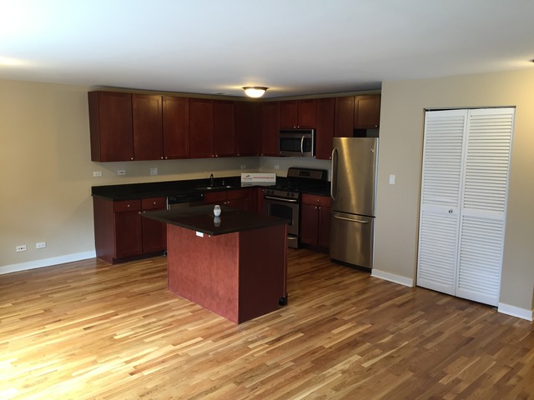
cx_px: 267
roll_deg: -1.1
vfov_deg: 48.2
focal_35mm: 29
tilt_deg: -8.2
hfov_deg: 61.7
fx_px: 447
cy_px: 200
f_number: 2.2
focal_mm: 4.15
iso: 80
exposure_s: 1/30
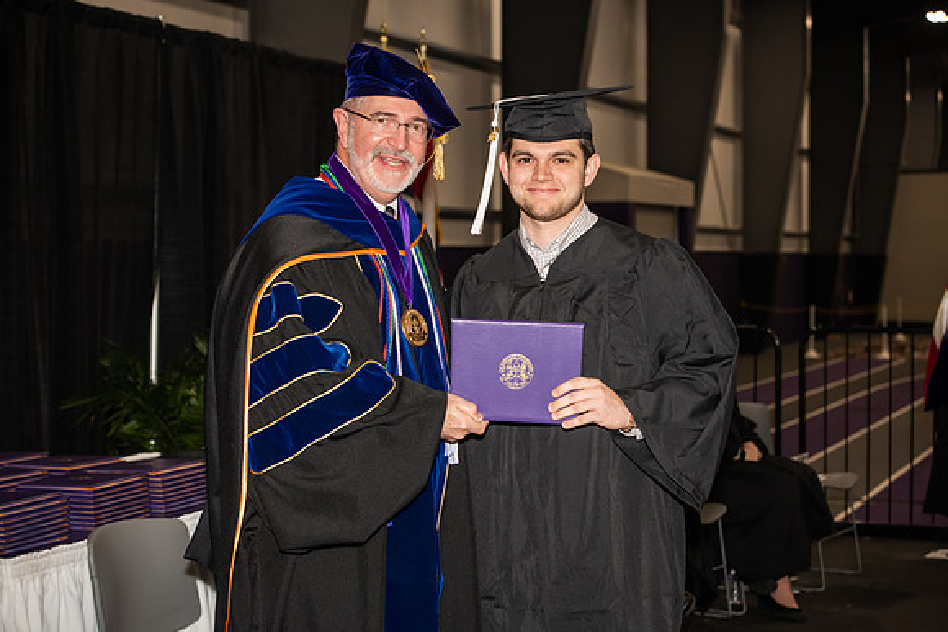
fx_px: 1844
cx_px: 474
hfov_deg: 28.8
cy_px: 316
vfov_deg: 19.5
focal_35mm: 70
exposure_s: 1/200
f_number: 5.6
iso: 1000
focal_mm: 70
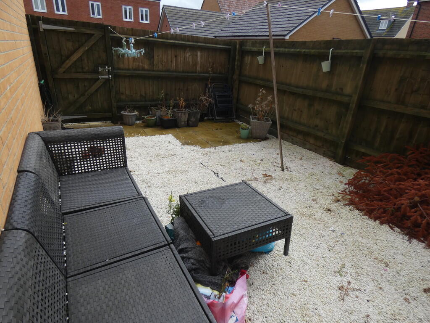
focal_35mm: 20
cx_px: 215
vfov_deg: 66.0
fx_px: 248
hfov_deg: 81.7
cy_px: 162
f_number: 2.8
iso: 80
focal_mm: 3.6
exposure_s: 1/800
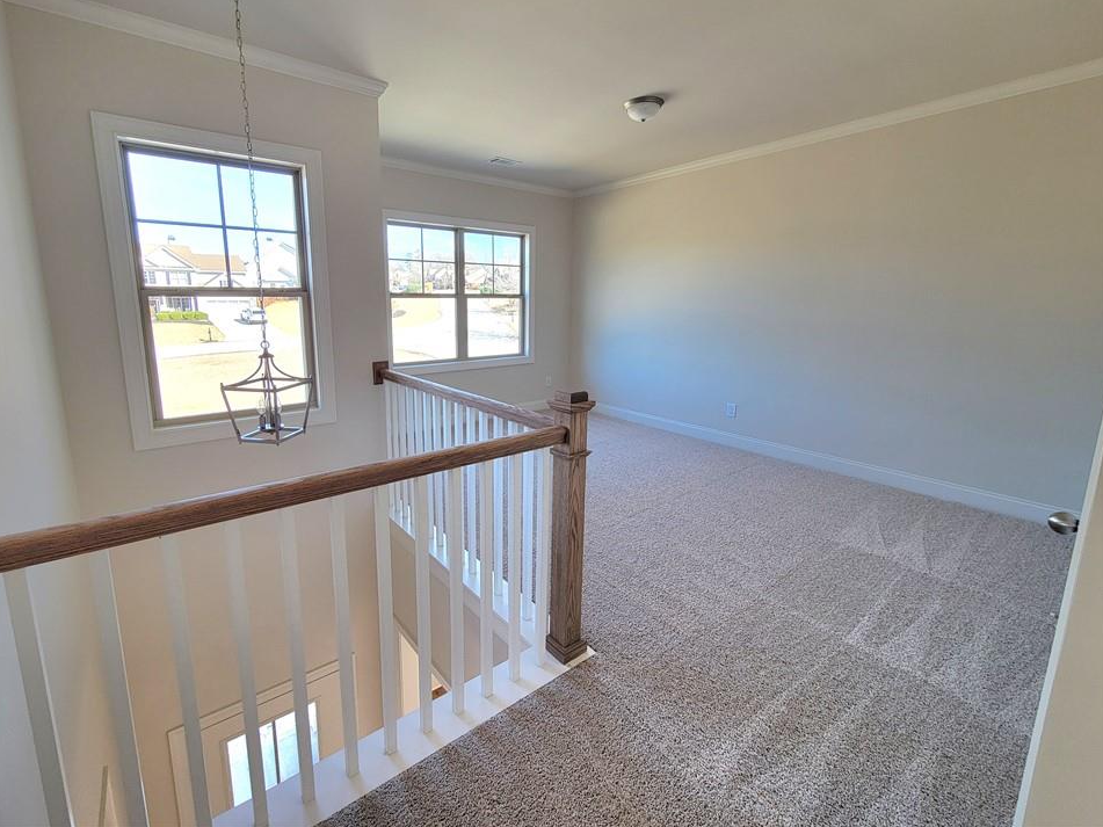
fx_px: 446
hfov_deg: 101.9
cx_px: 516
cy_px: 383
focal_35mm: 14
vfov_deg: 85.5
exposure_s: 1/120
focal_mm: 2.2
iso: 64
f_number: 2.2
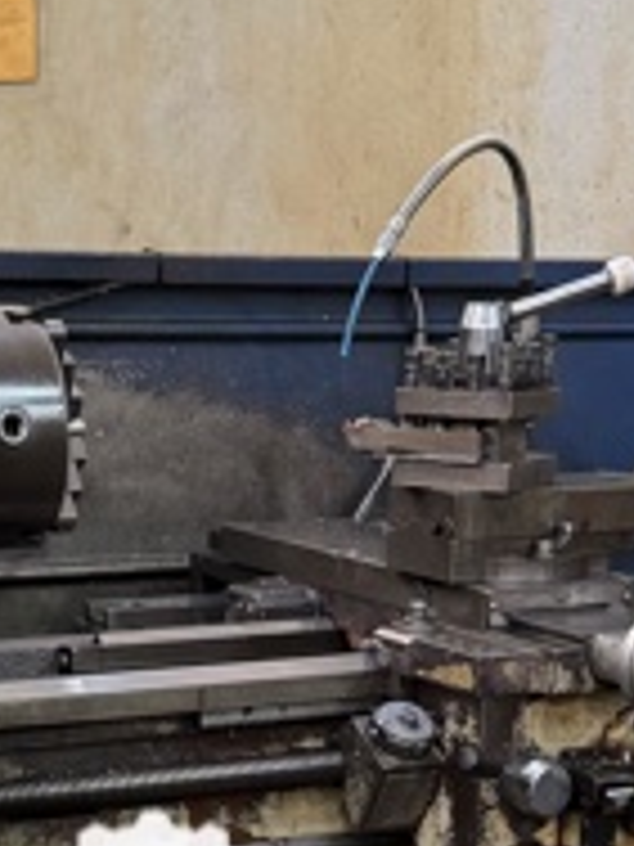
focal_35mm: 92
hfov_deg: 16.0
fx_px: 2247
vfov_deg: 20.4
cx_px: 243
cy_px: 900
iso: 200
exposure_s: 1/74
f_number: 1.78
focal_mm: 6.76
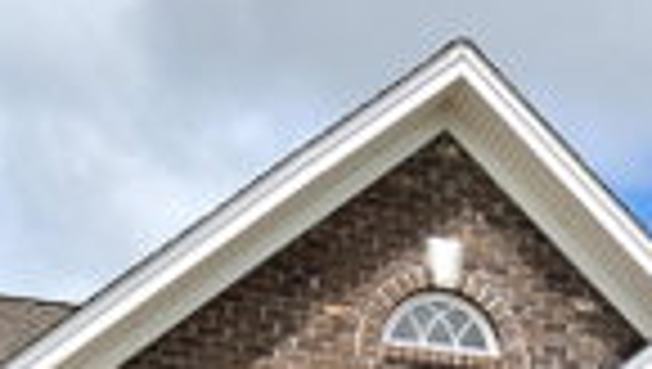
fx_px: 1482
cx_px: 382
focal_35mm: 86
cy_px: 950
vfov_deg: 11.3
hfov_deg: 24.8
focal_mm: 11
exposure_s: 1/500
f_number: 11
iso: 280
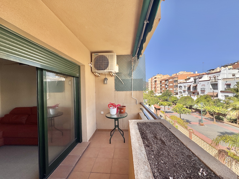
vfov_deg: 85.7
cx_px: 120
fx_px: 97
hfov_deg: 102.1
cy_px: 90
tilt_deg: +0.0
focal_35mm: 14
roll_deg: +1.5
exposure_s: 1/889
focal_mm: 2.22
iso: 50
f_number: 2.2
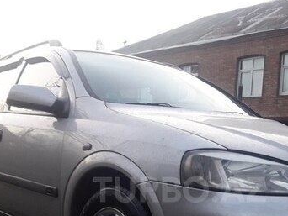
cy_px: 190
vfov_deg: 26.3
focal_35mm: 54
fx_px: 450
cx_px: 179
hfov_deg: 35.3
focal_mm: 3.7
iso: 200
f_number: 1.9
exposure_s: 1/25
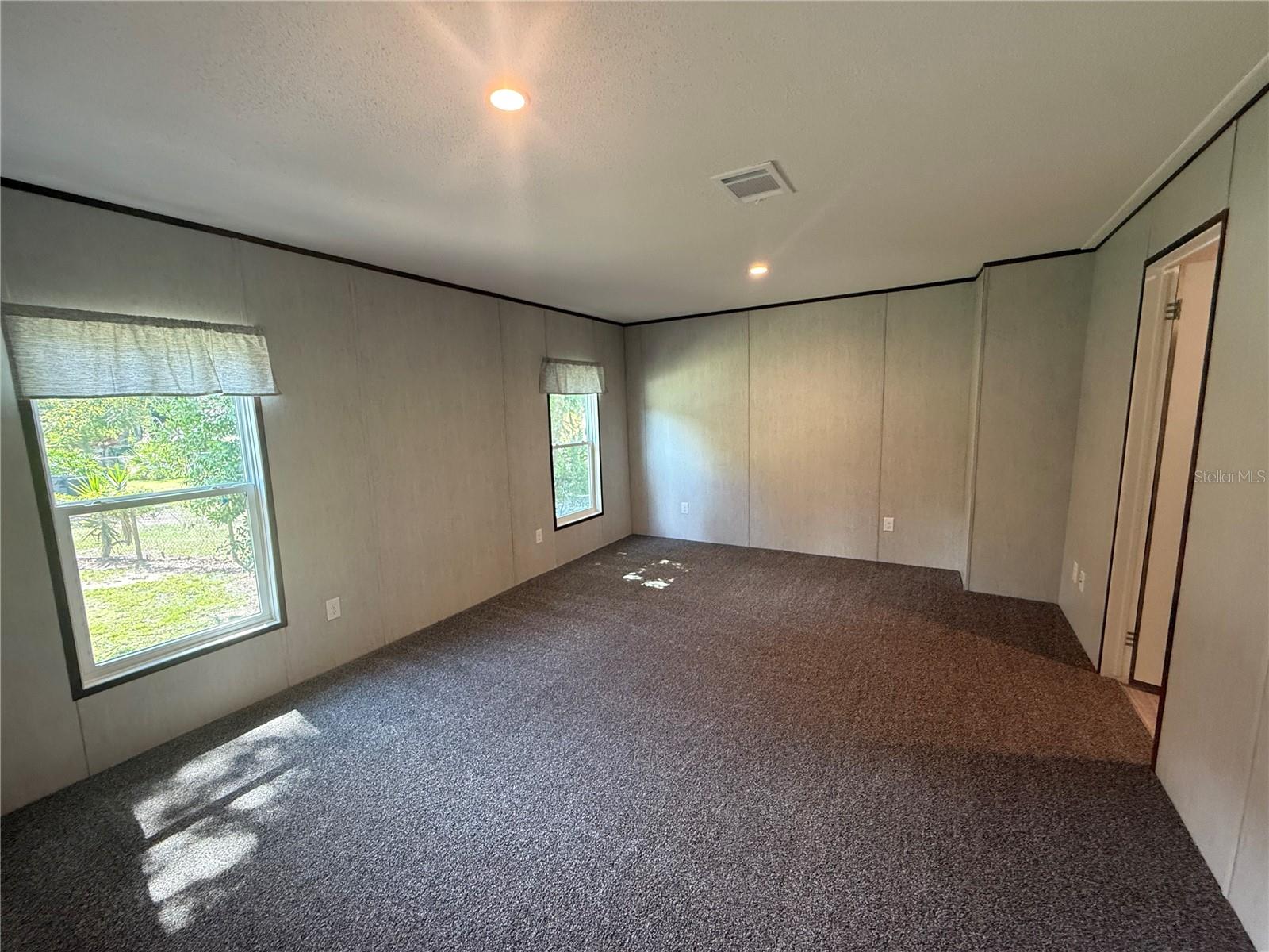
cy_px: 476
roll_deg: +1.5
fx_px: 513
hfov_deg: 102.1
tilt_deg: -7.9
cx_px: 634
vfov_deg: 85.7
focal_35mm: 14
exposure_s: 1/60
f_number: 2.2
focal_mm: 2.22
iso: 320
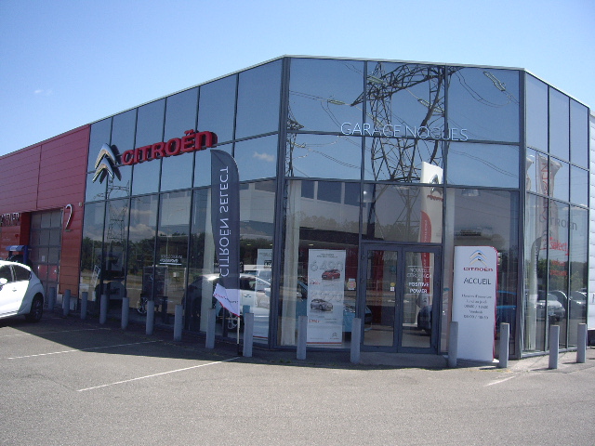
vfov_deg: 37.7
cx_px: 298
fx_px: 653
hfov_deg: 49.0
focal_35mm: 38
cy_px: 223
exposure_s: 1/320
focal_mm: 6.2
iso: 64
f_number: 4.3
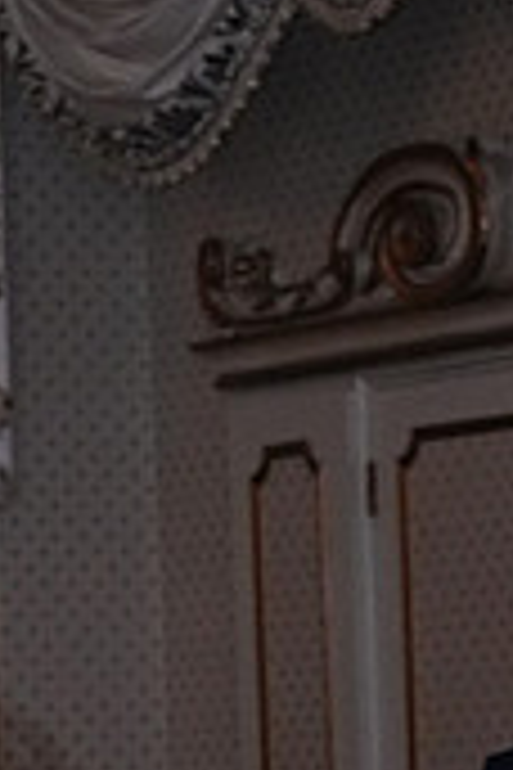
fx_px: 7032
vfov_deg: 6.2
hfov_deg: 4.2
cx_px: -299
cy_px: 1283
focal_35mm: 329
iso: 5000
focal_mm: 65
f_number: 4
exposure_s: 1/200
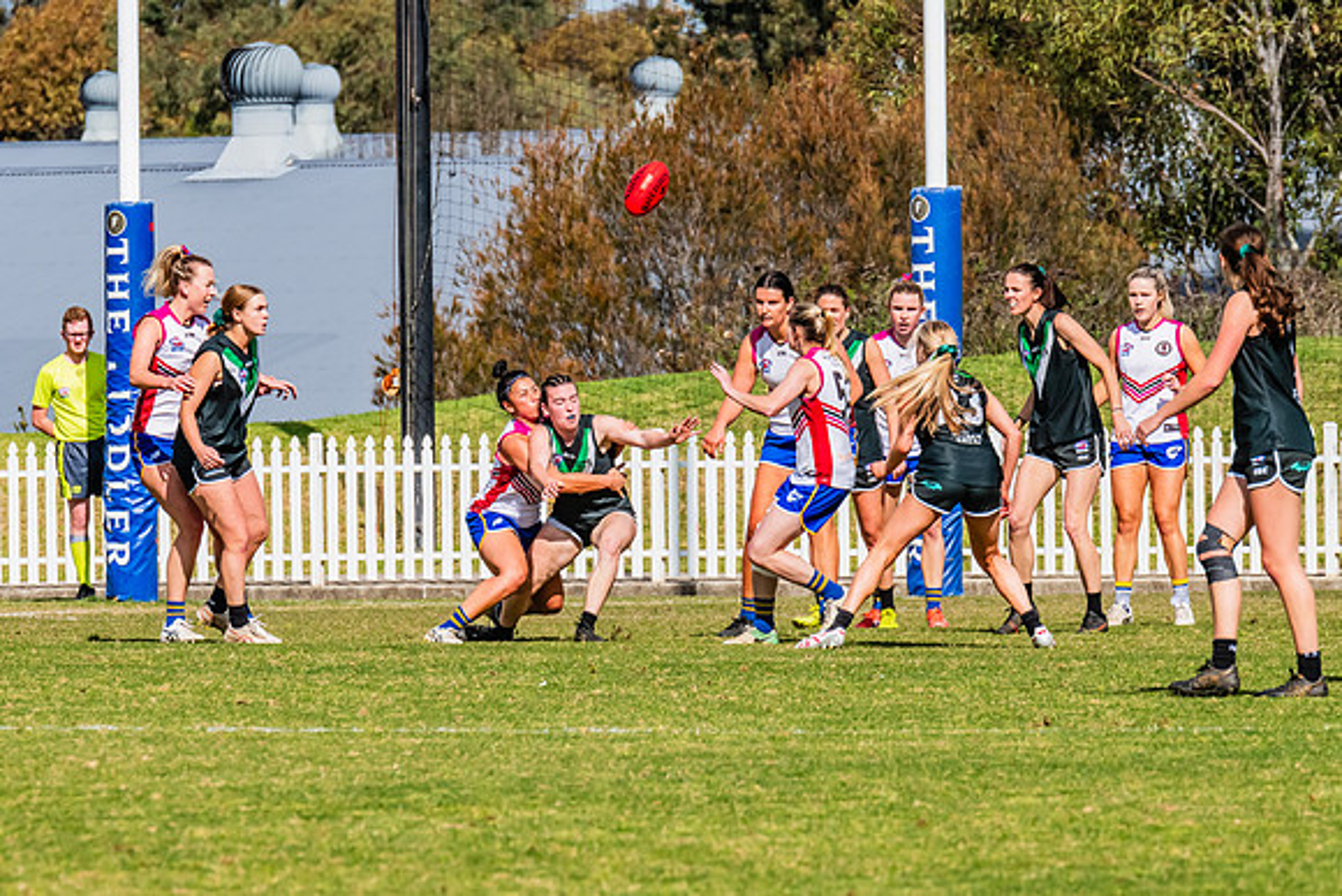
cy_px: 493
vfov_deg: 2.5
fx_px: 20841
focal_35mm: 559
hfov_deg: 3.7
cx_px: 547
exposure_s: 1/1250
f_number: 16
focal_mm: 420
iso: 800
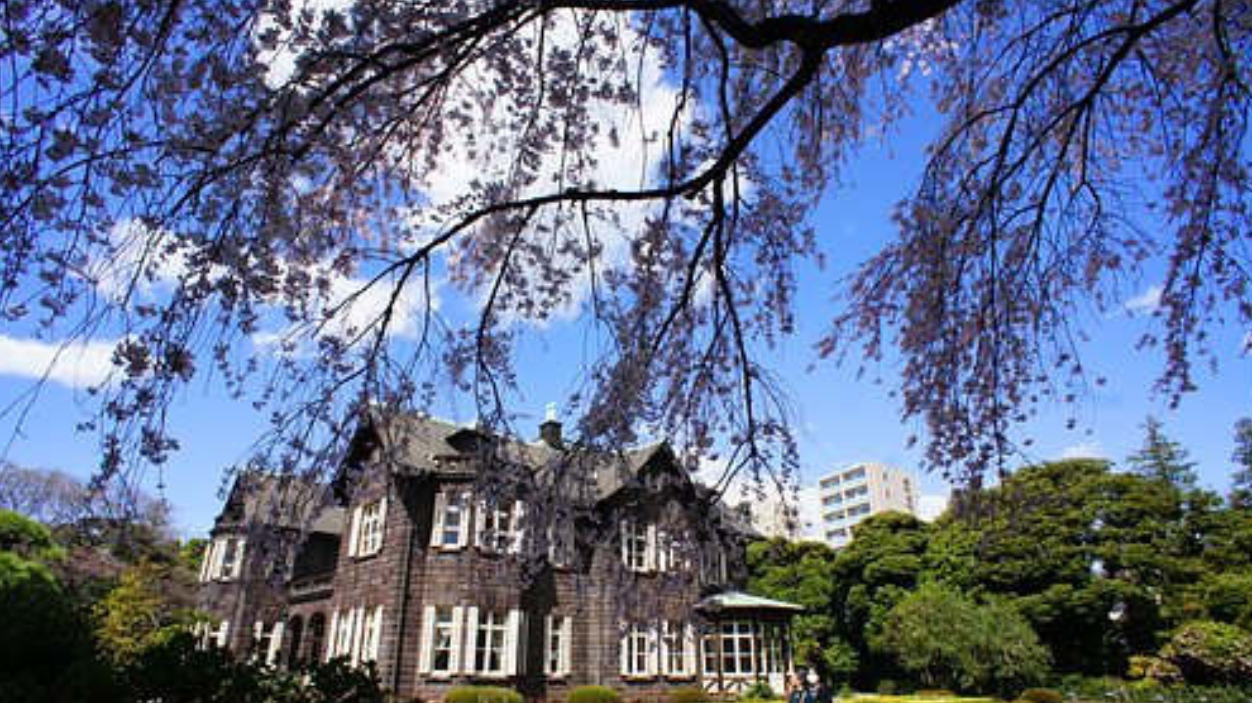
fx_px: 863
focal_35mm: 26
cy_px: 388
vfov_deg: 44.3
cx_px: 617
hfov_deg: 71.9
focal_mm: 16
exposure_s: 1/200
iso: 200
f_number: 11
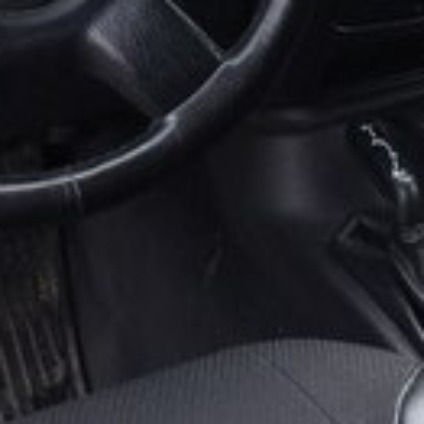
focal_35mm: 97
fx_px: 1344
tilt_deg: -22.2
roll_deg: -0.8
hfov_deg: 17.9
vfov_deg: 16.7
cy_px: -165
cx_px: 220
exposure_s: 1/275
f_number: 2.2
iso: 32
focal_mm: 4.15
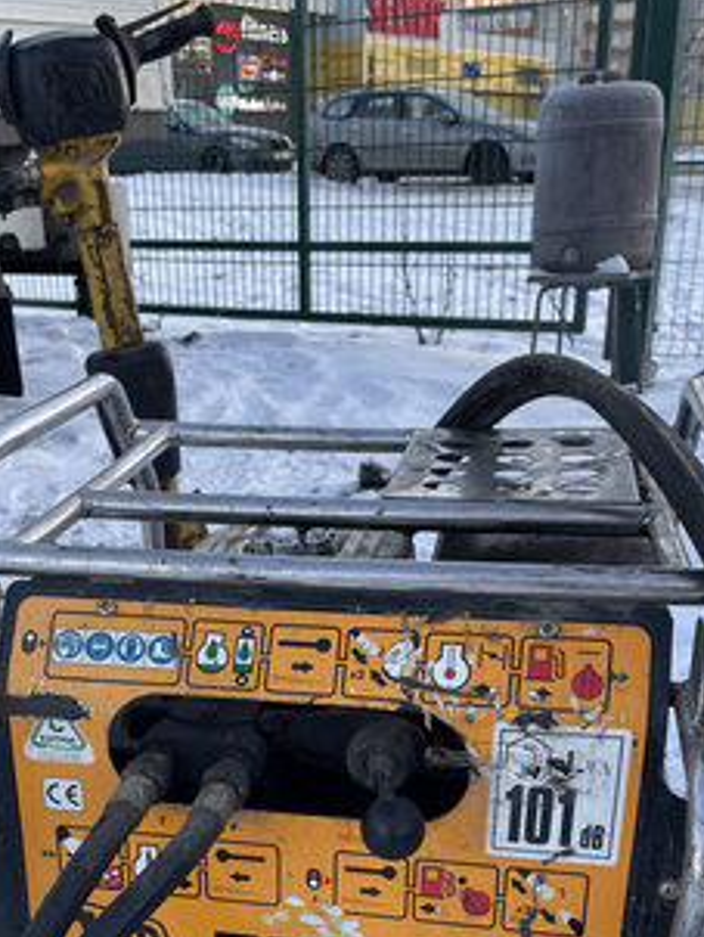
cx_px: 278
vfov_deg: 41.8
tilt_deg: -26.1
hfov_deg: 33.5
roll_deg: +2.8
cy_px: 754
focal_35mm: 43
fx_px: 1164
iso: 32
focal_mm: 4.2
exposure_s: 1/121
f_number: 1.6
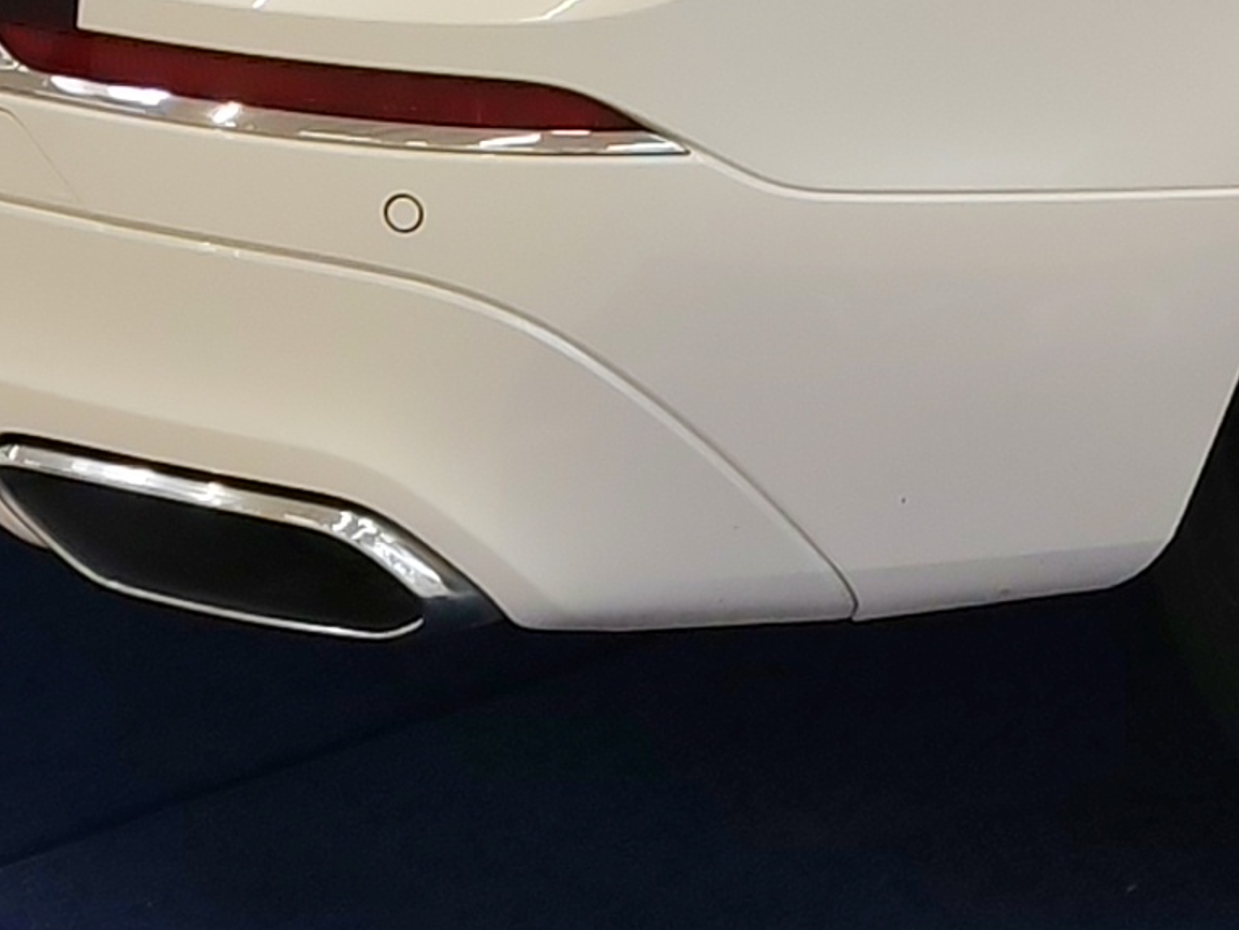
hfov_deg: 11.7
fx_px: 5943
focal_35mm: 166
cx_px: 1391
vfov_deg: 8.7
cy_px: -585
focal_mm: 6.12
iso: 100
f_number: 1.9
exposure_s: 1/100
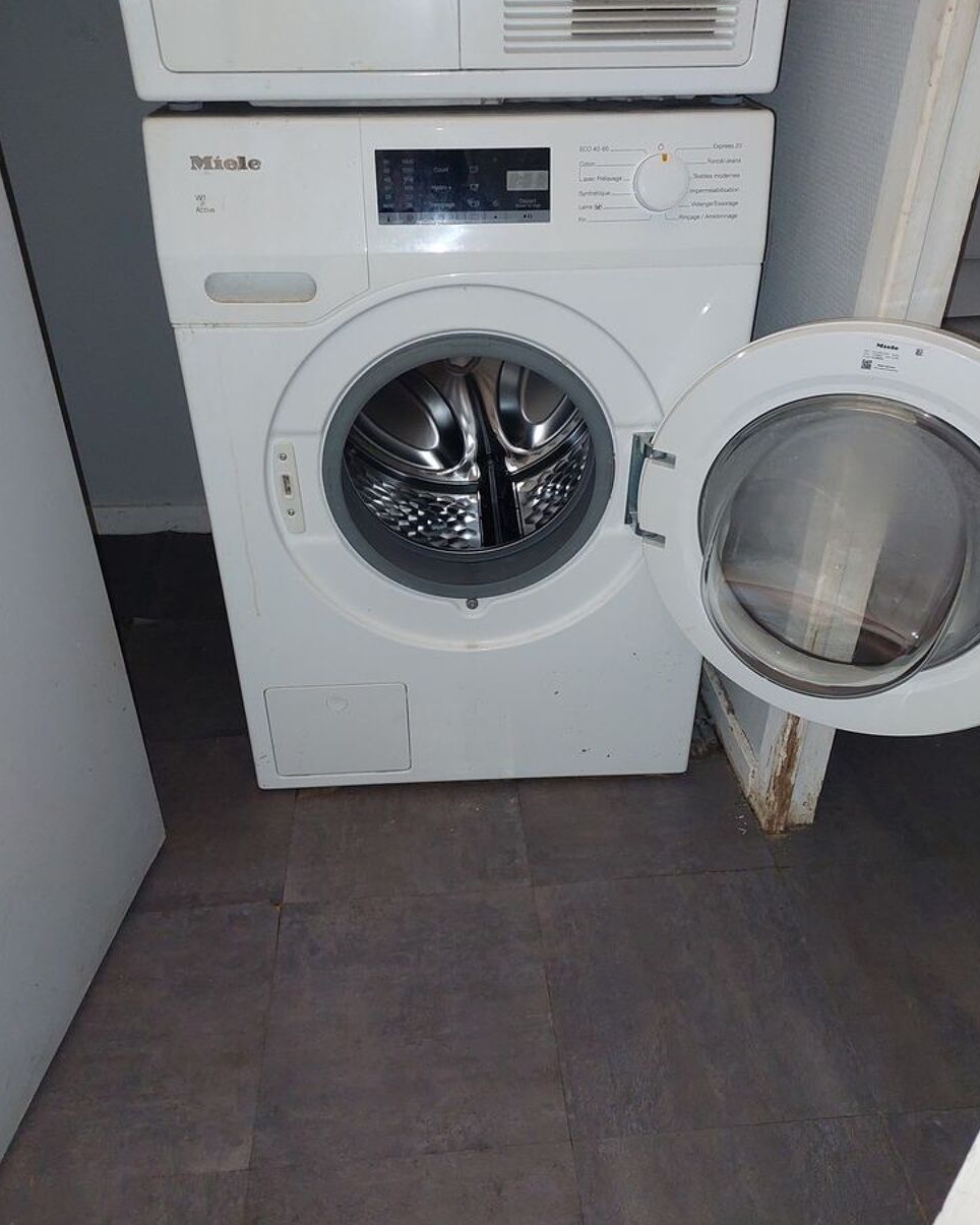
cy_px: 569
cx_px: 486
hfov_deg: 53.2
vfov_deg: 64.0
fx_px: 979
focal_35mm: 27
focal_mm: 5.23
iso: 320
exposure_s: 1/100
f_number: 1.8
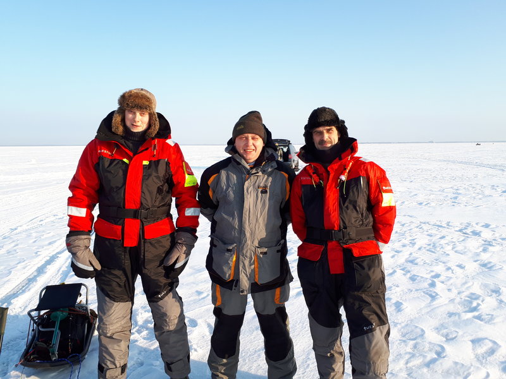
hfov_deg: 65.3
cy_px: 190
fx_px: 395
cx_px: 253
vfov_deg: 51.4
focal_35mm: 27
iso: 40
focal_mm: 3.6
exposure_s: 1/540
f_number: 1.9
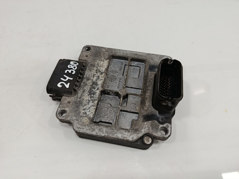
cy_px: 90
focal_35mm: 24
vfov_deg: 56.8
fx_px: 166
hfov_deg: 71.6
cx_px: 120
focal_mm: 5.24
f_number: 1.7
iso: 919
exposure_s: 1/100
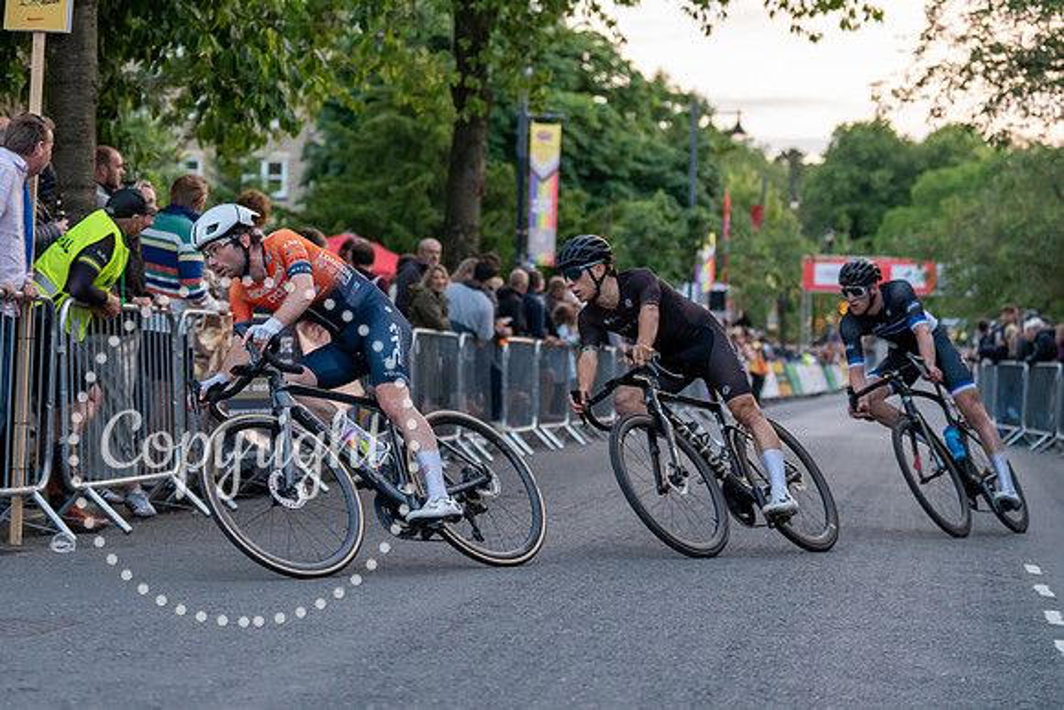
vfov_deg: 14.9
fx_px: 2712
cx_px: 367
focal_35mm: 92
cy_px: 245
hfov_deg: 22.1
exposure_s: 1/1000
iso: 3200
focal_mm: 70
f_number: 2.8
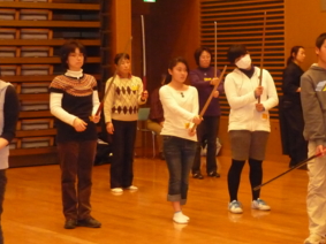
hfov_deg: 19.8
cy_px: 81
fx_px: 932
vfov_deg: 14.9
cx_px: 221
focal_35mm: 99
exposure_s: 1/40
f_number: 3.4
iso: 800
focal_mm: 9.1
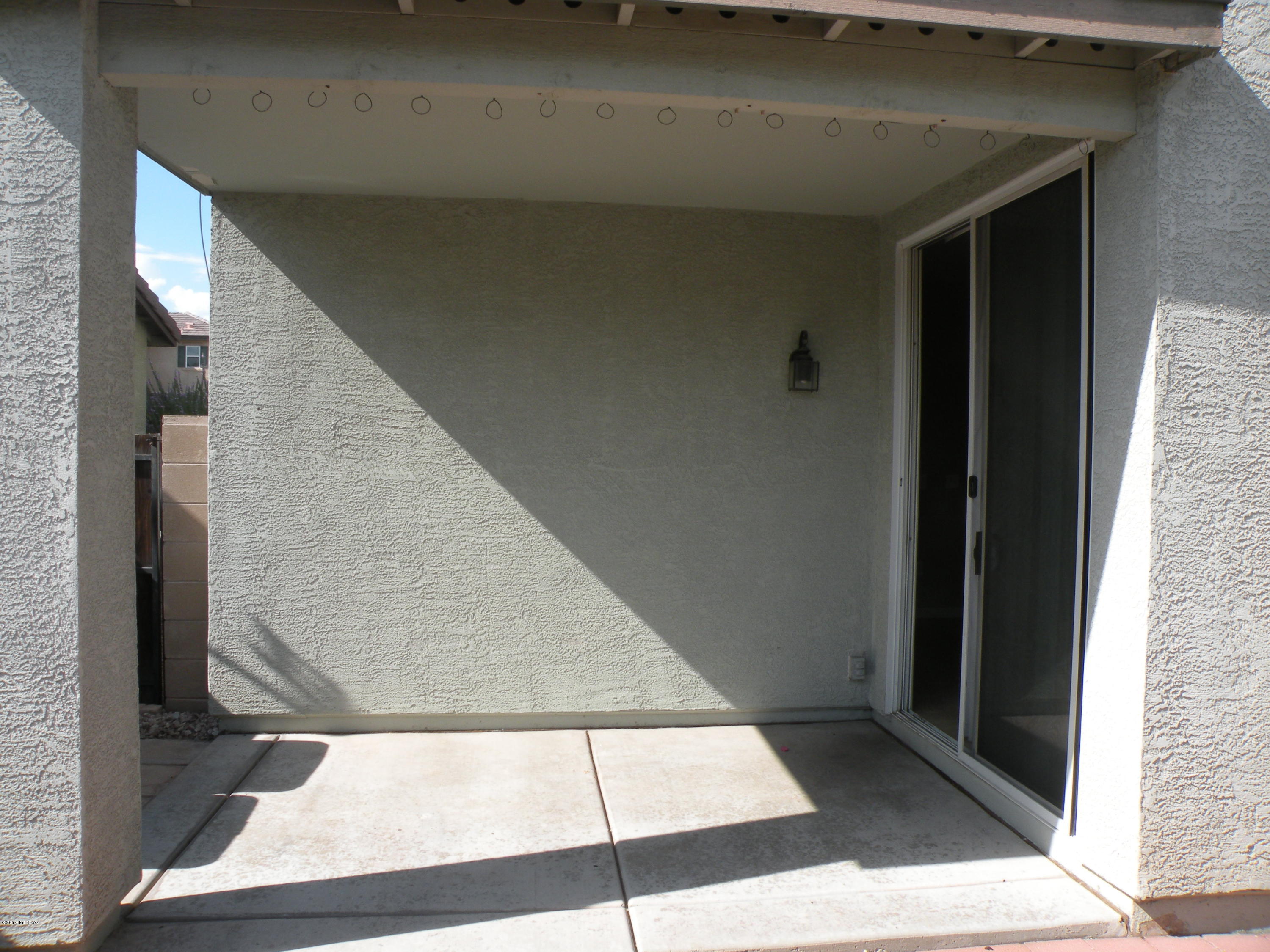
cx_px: 635
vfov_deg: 51.4
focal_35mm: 27
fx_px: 991
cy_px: 476
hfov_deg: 65.3
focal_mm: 4.7
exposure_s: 1/207
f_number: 5.6
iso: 64
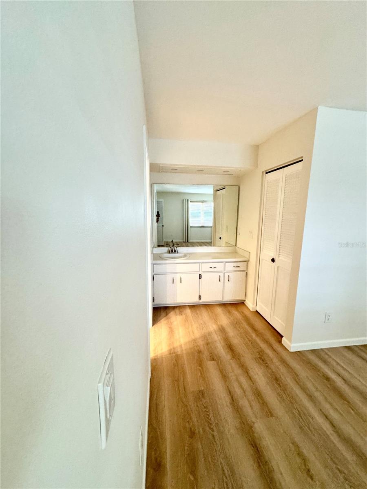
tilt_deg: -10.1
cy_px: 244
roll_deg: +0.7
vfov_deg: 102.1
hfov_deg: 85.7
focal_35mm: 14
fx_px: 198
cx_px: 184
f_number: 2.2
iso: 250
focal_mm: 2.22
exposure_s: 1/60
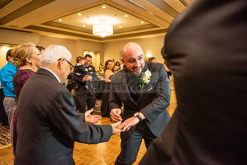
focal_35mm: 24
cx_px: 124
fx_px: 165
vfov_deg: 53.2
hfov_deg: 73.7
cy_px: 82
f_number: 2.8
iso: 1600
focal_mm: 24
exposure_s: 1/125
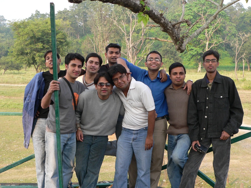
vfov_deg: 27.0
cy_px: 94
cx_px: 126
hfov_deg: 35.5
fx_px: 392
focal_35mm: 54
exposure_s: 1/125
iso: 80
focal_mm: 8.9
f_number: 3.7
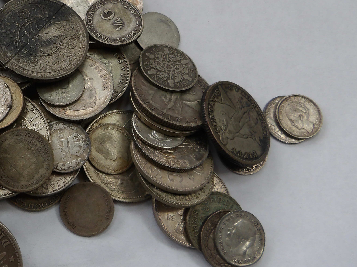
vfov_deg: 32.2
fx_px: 464
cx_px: 25
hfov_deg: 38.7
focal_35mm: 45
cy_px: 136
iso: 100
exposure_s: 1/77
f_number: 4.1
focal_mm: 4.2
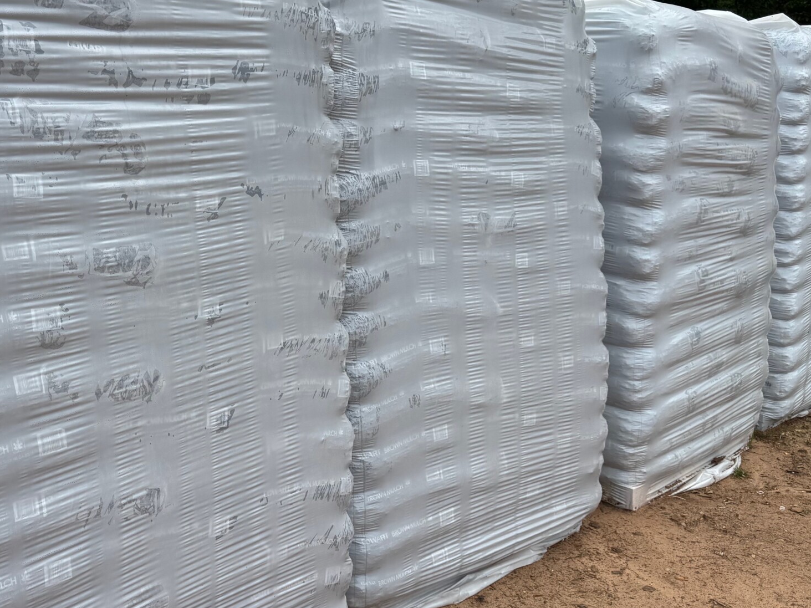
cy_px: 281
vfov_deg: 34.3
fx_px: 984
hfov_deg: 44.0
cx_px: 256
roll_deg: -2.5
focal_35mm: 42
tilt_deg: -14.5
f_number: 1.78
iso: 80
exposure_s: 1/3096
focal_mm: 6.76
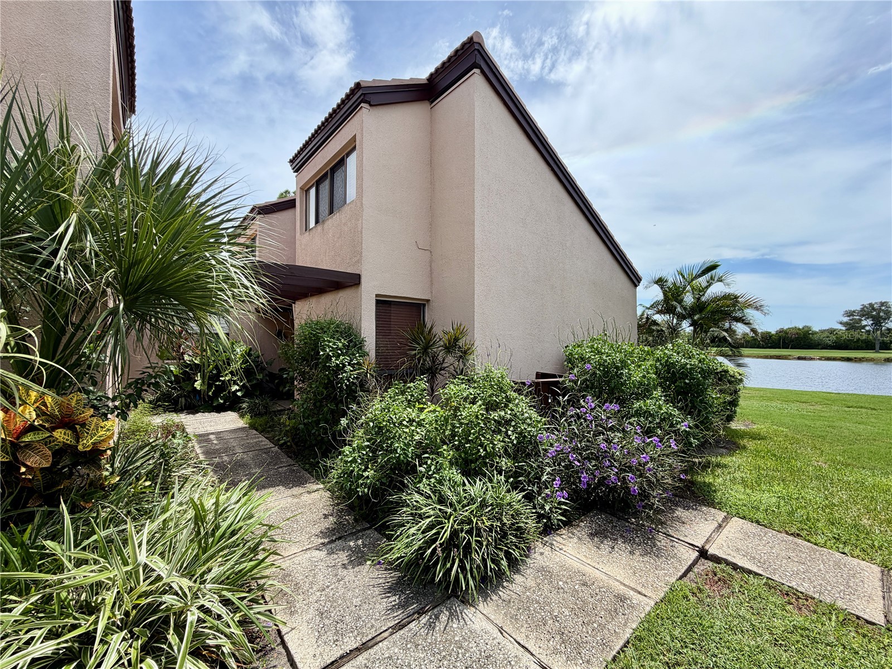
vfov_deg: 85.7
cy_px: 334
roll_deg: +0.2
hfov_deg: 102.1
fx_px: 361
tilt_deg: +1.3
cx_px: 446
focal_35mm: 14
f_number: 2.2
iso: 20
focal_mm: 2.22
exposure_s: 1/770
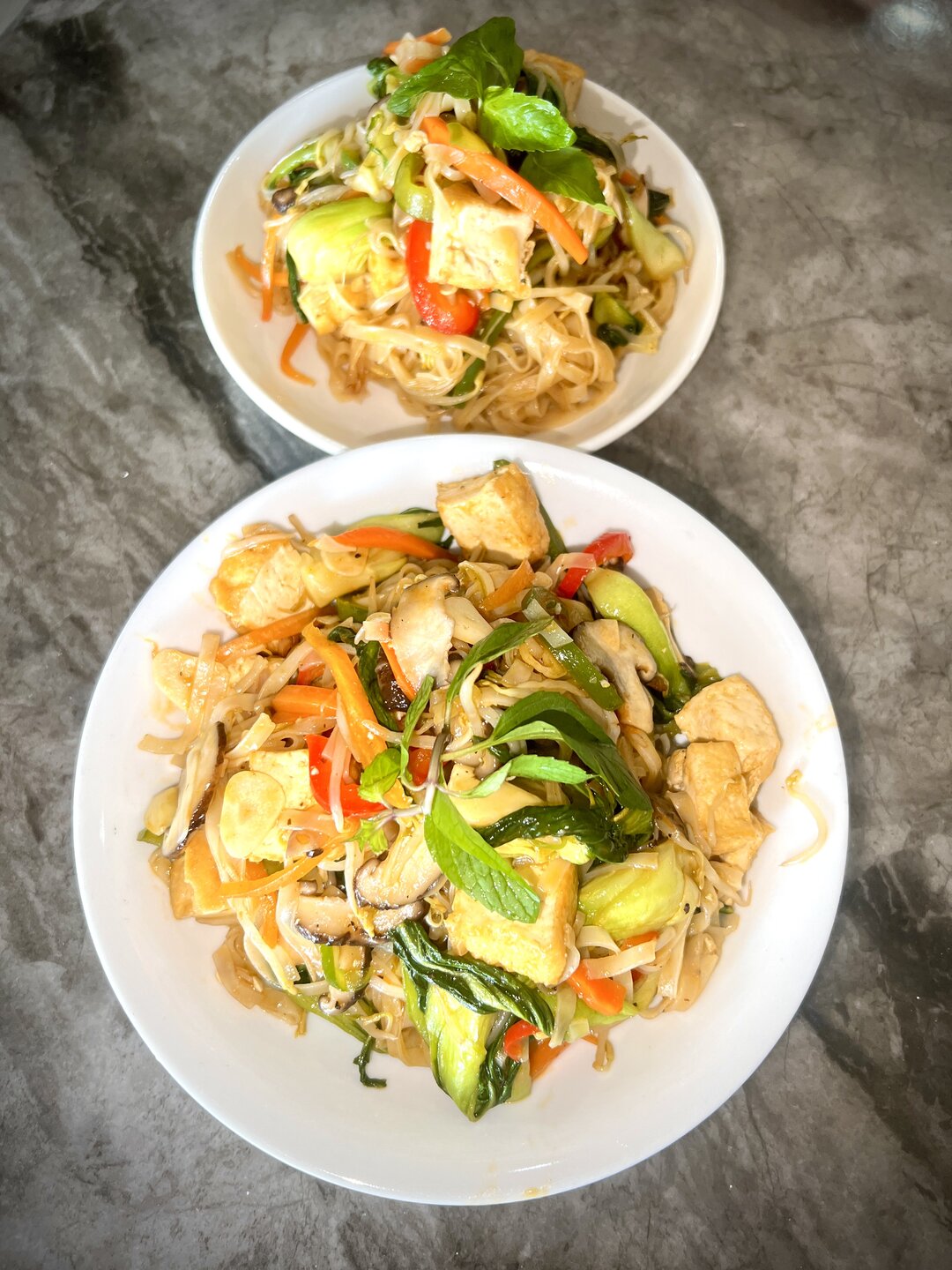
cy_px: 635
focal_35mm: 26
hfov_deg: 53.1
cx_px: 476
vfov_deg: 67.3
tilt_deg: -69.3
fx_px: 953
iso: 125
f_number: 1.5
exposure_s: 1/113
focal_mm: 5.7
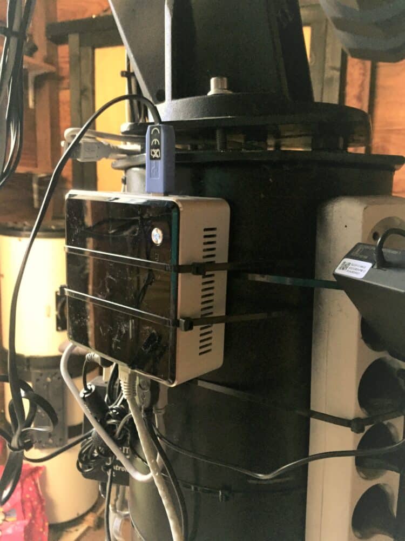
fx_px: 452
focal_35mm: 29
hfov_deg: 48.2
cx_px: 202
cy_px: 270
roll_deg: +0.4
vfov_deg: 61.7
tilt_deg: -8.3
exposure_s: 1/17
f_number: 2.2
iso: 1000
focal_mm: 4.15
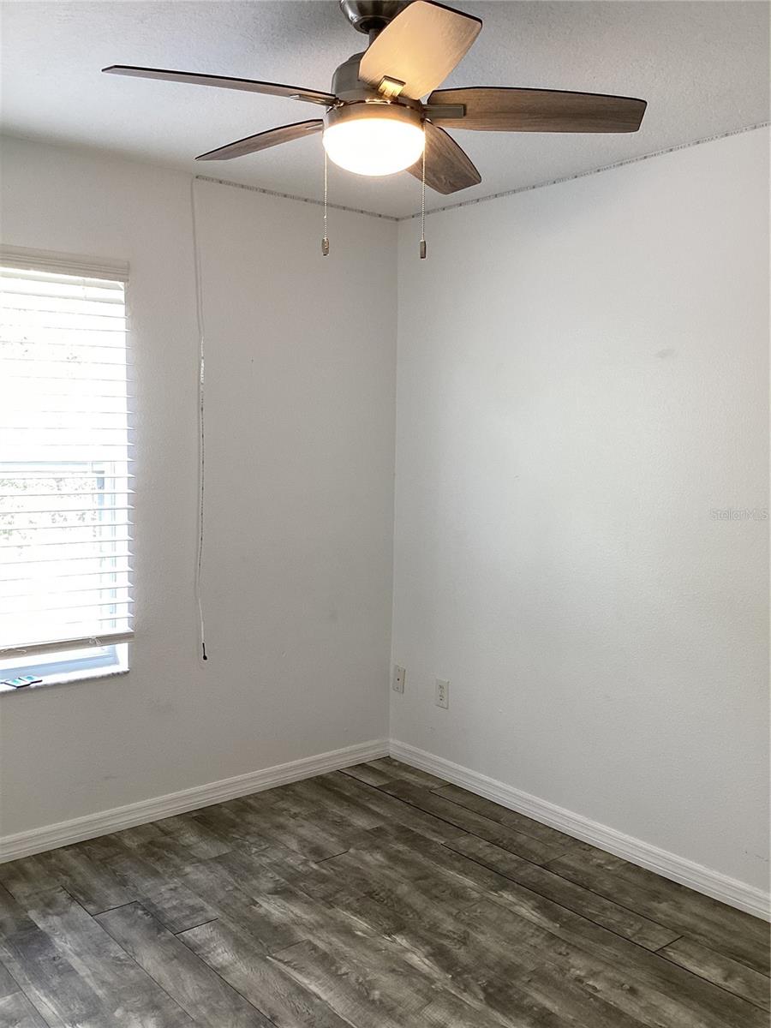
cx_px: 386
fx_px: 921
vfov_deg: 58.4
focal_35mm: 31
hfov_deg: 45.4
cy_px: 514
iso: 64
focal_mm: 3.3
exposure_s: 1/60
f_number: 2.4
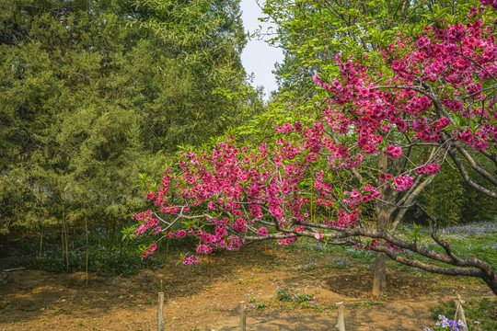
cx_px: 248
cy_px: 166
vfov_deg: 37.9
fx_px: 483
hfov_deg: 54.4
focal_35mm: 35
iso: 125
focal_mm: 35
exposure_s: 1/200
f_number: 8
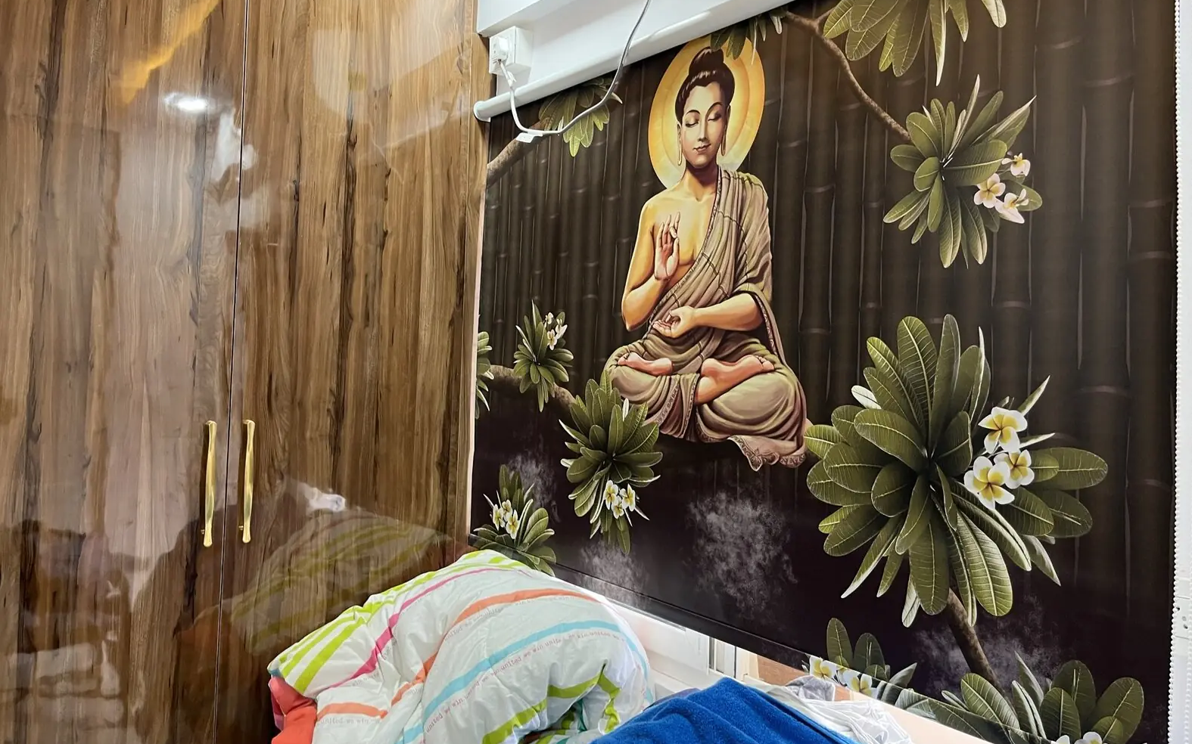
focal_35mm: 28
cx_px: 605
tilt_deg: +2.9
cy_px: 312
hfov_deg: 66.5
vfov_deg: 44.4
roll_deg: -1.0
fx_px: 910
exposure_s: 1/50
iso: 100
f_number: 1.6
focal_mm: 5.1
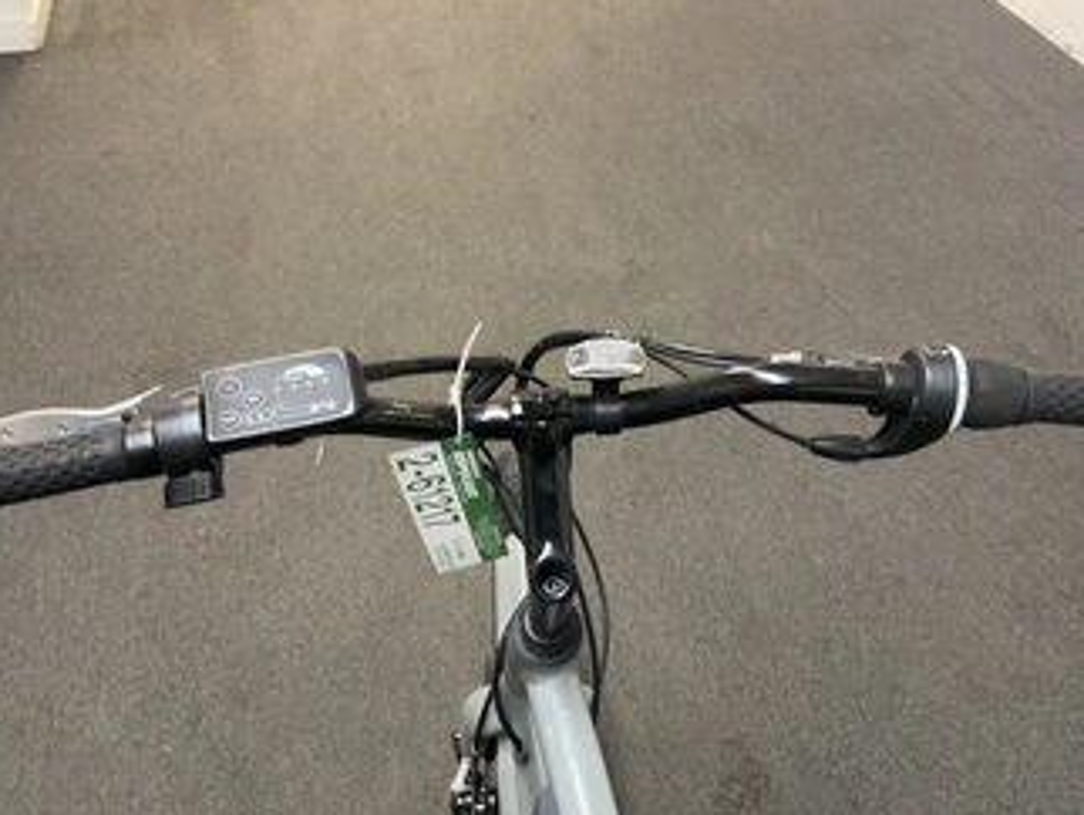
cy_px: 418
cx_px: 552
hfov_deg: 51.3
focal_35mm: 36
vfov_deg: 39.7
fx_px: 1128
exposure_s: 1/30
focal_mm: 3
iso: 250
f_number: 1.8
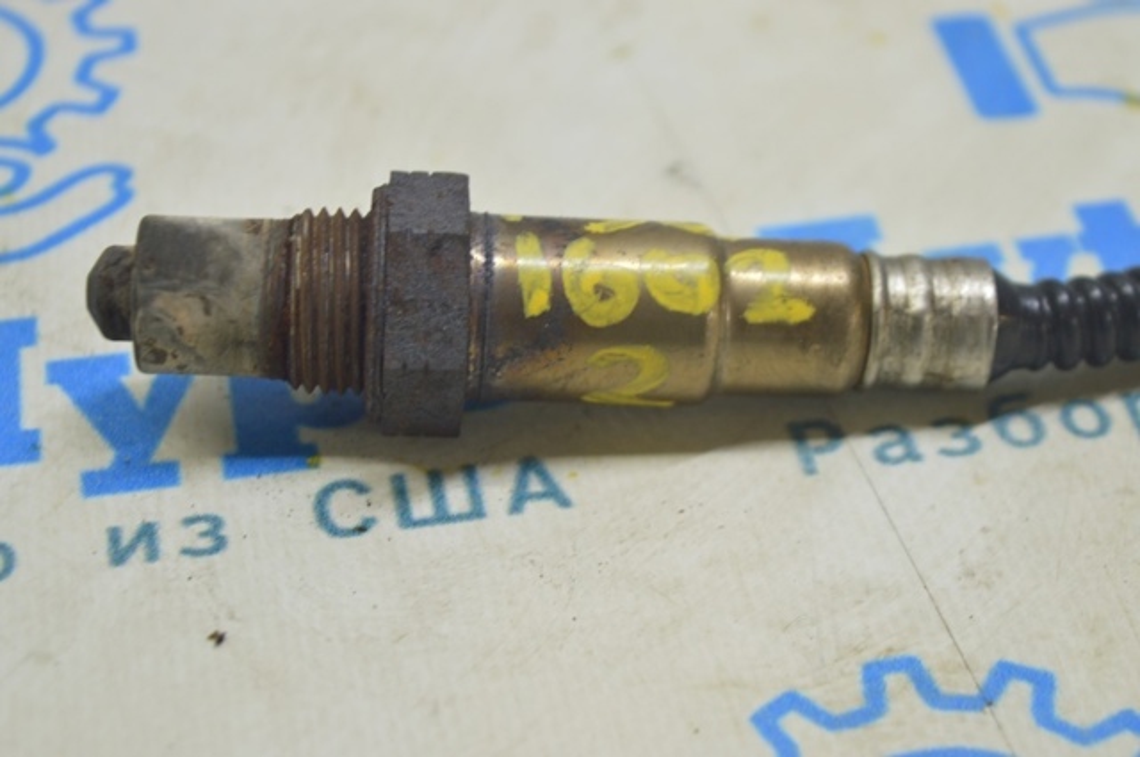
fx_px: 2609
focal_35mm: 82
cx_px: 570
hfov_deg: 24.6
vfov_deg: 16.5
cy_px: 378
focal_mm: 55
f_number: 5.6
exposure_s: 1/20
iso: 400
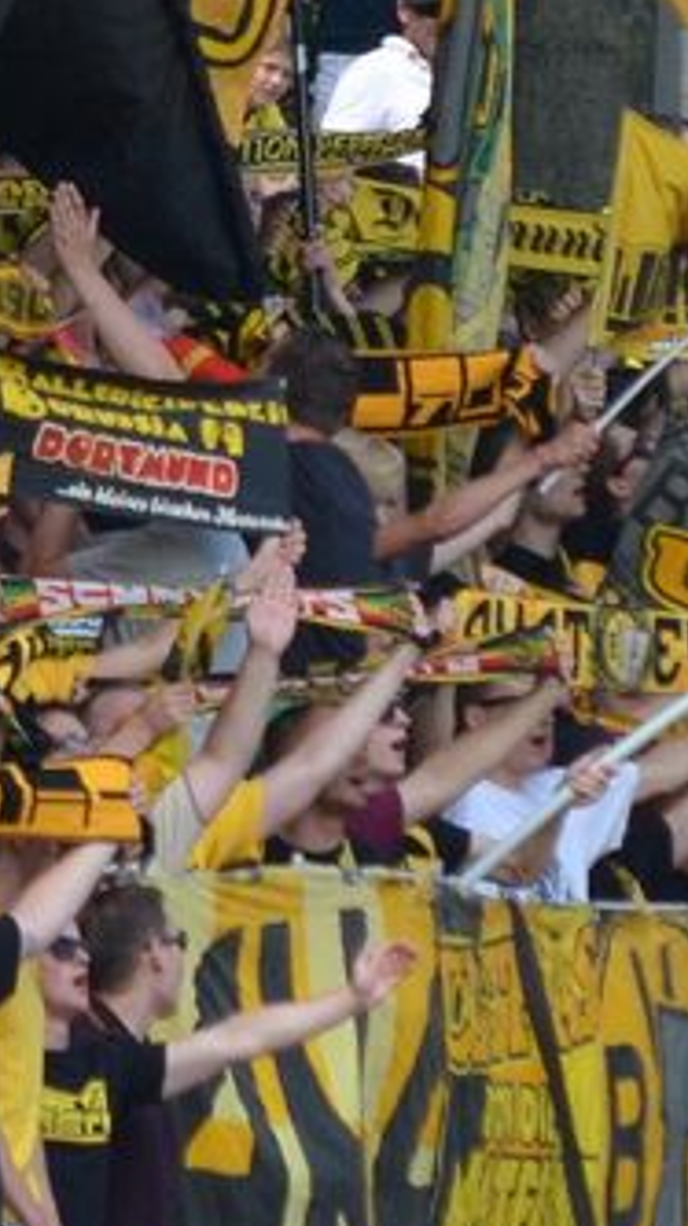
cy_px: 626
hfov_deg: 2.3
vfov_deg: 4.0
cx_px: 298
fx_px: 17471
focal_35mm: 538
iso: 400
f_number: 4.5
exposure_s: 1/1250
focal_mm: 200
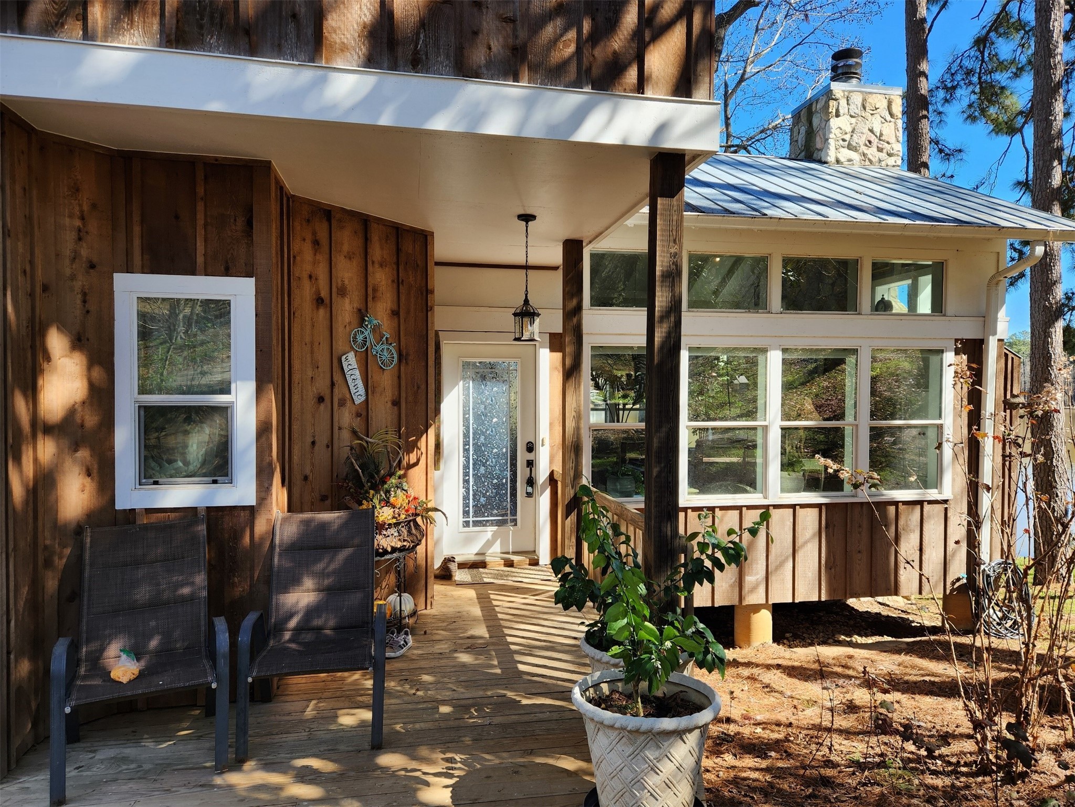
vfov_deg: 58.9
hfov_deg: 73.9
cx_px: 538
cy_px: 404
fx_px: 714
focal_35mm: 23
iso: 20
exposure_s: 1/306
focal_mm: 5.4
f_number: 1.8
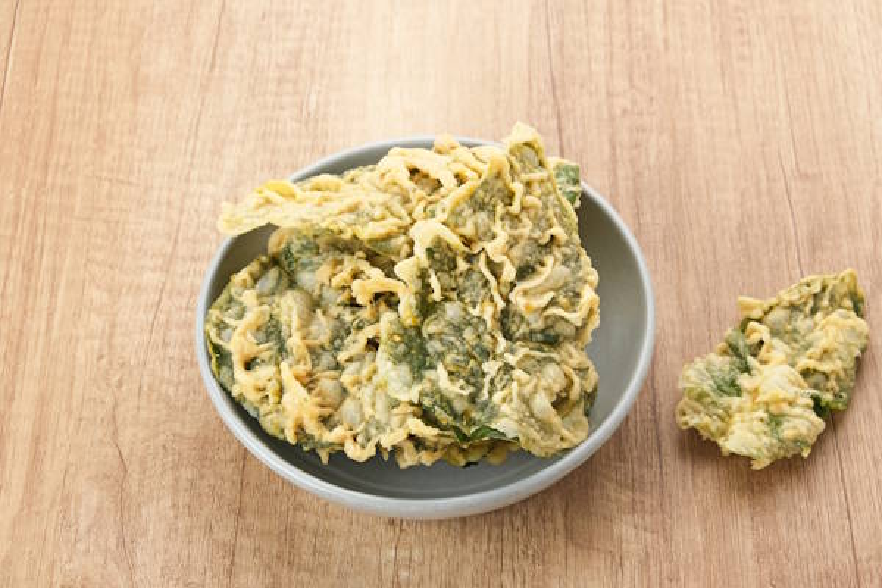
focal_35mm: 83
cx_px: 441
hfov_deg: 24.5
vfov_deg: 16.5
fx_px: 2033
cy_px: 294
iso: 400
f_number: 11
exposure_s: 1/100
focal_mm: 55
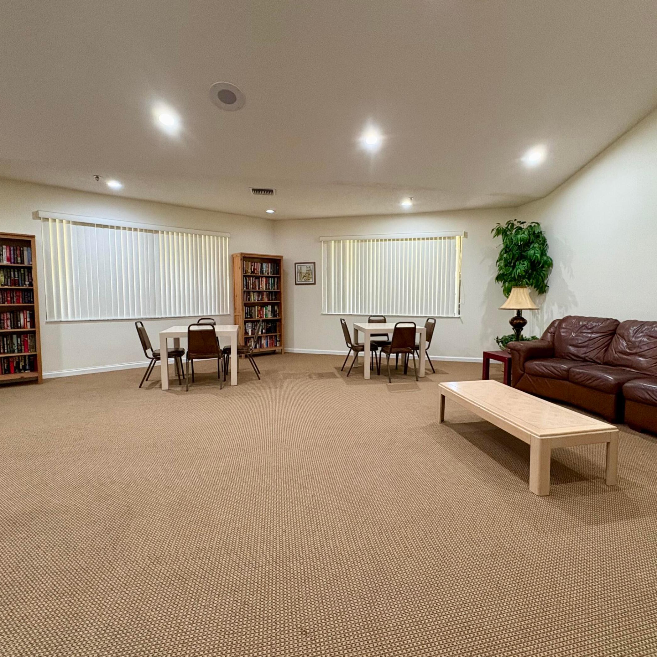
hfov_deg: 83.8
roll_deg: +0.6
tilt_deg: -4.7
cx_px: 357
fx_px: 365
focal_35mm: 17
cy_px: 322
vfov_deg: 84.0
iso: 320
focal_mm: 2.22
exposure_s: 1/60
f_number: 2.2
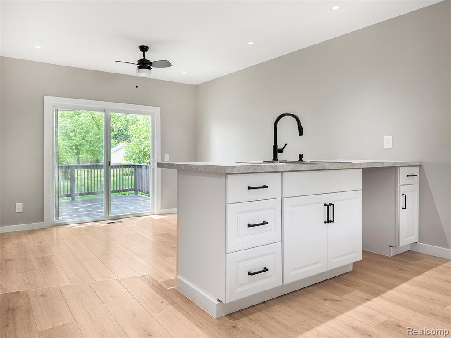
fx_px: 313
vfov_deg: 56.8
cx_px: 226
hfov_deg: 71.6
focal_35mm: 24
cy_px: 169
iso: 80
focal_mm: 6.86
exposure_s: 1/120
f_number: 1.8
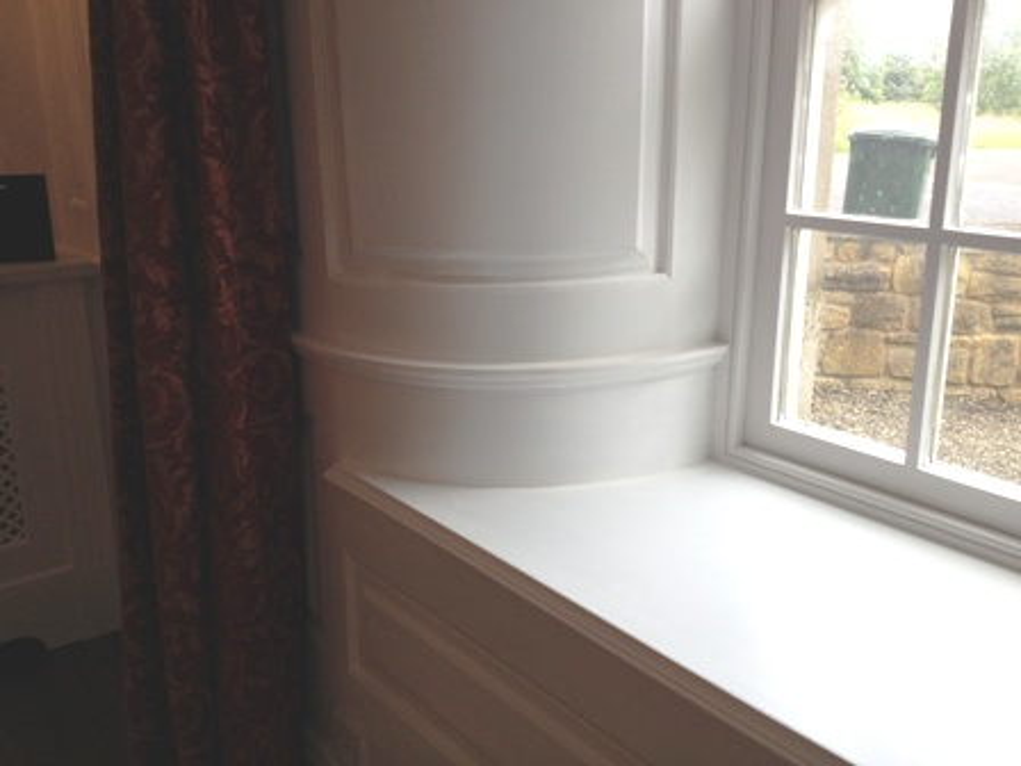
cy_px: 383
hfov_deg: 52.6
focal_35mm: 35
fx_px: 1032
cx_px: 510
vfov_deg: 40.7
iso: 64
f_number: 2.4
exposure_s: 1/126
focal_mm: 4.28
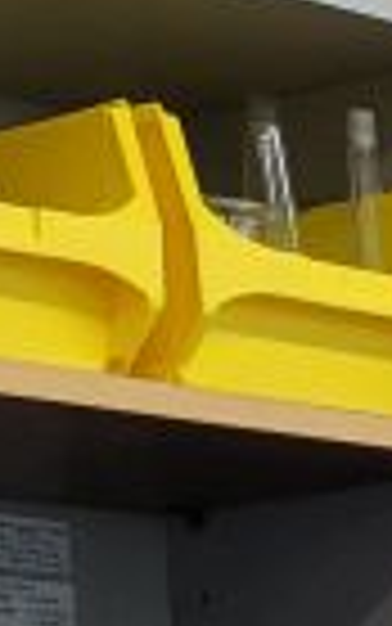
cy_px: 1202
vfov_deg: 9.7
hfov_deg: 5.0
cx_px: 2113
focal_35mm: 203
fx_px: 3466
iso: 250
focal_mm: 5.4
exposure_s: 1/50
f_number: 1.8
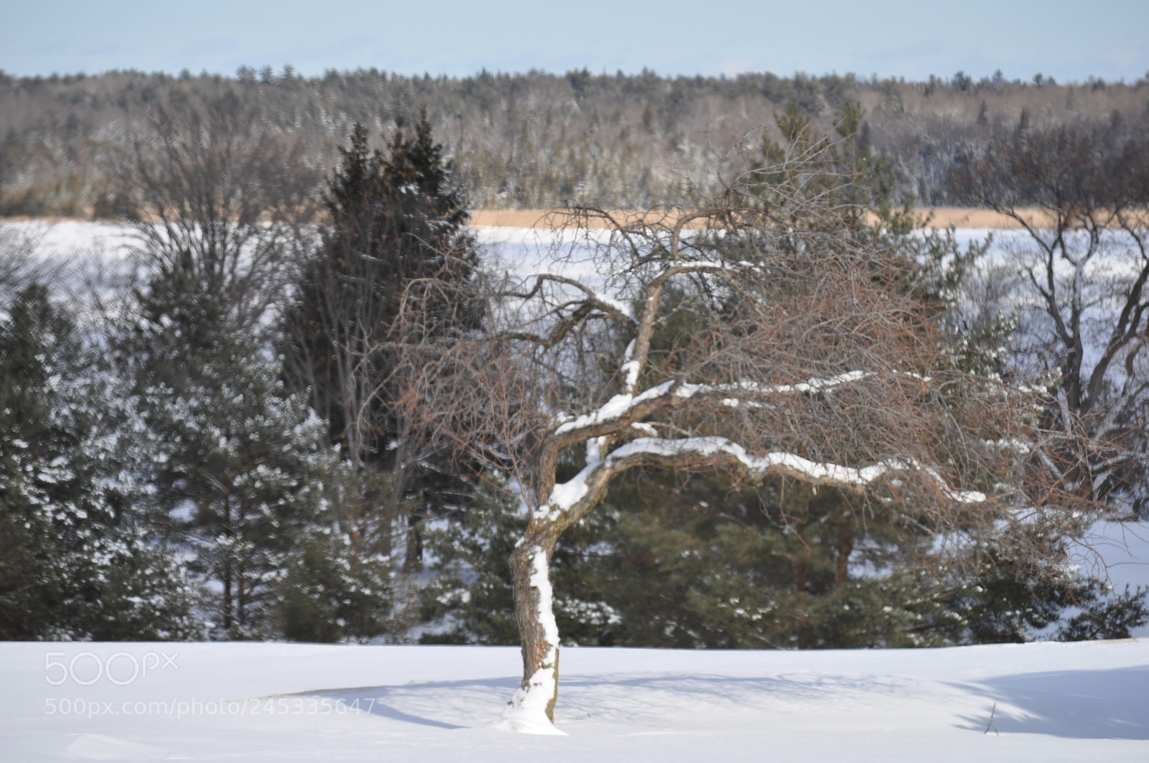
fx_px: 6934
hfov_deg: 9.5
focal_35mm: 218
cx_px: 574
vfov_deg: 6.3
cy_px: 382
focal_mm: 145
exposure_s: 1/800
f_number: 7.1
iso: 200
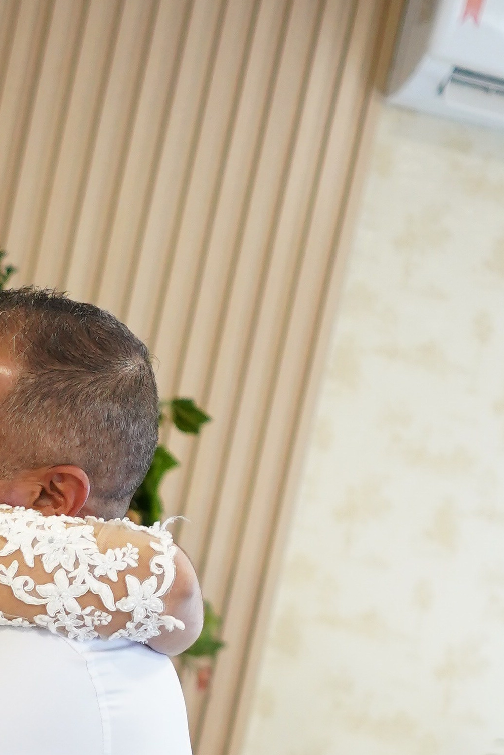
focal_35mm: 107
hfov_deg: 12.6
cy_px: 727
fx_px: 2246
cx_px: -56
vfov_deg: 18.7
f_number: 2
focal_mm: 28
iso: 1600
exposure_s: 1/200
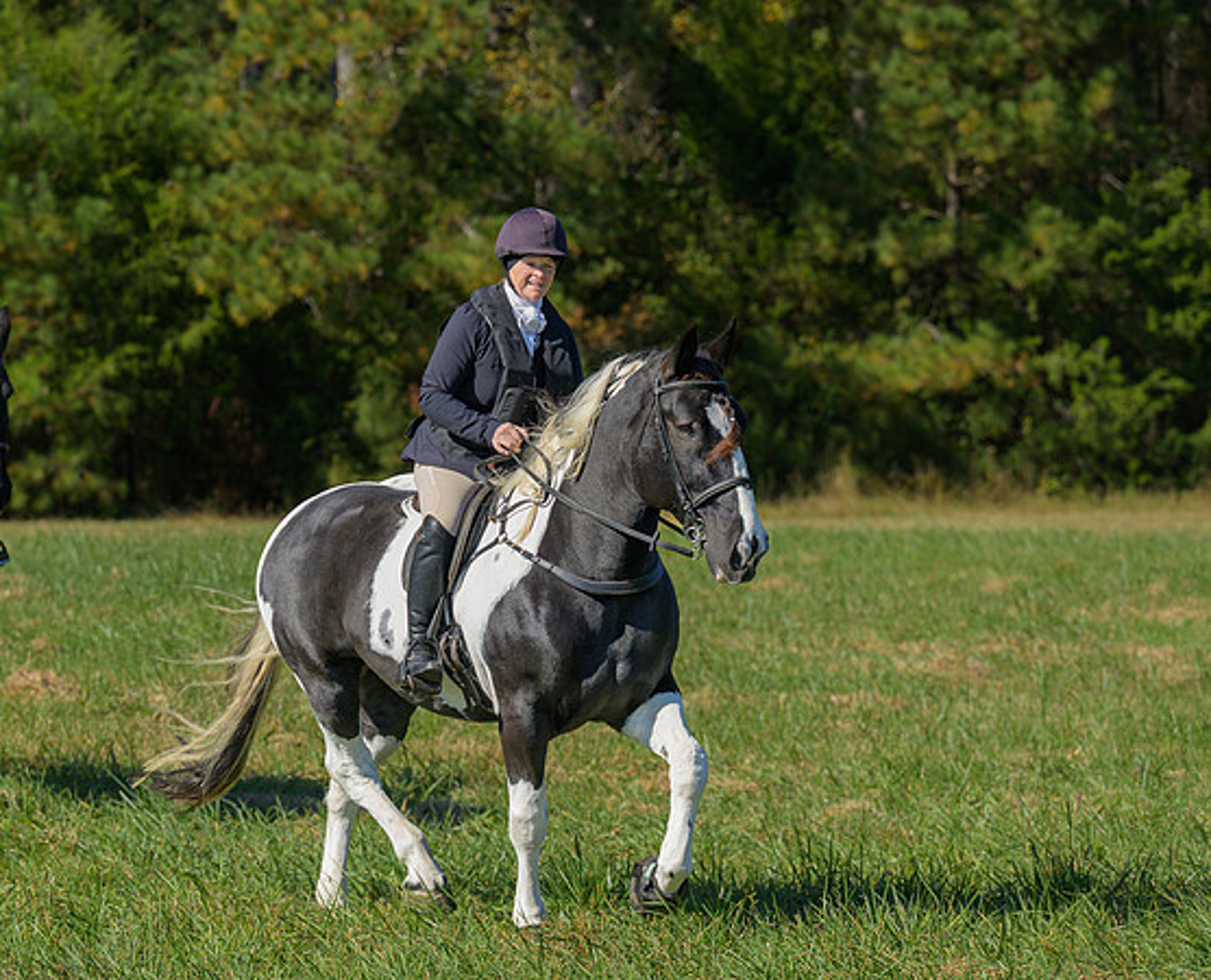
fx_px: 5703
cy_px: 391
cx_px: 376
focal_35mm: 158
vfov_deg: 9.8
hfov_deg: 12.1
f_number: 4
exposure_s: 1/800
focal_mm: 110
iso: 200
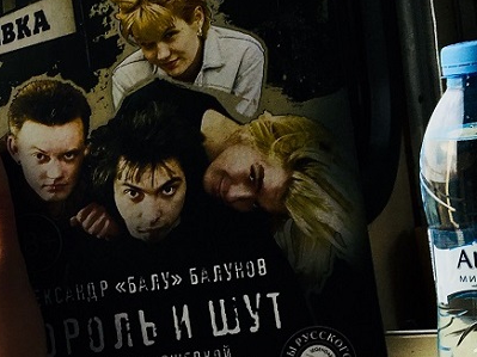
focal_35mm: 80
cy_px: 304
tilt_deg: -14.8
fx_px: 1102
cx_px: 54
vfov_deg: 18.2
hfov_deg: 23.8
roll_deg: +11.1
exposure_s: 1/170
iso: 25
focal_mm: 4.15
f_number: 2.2
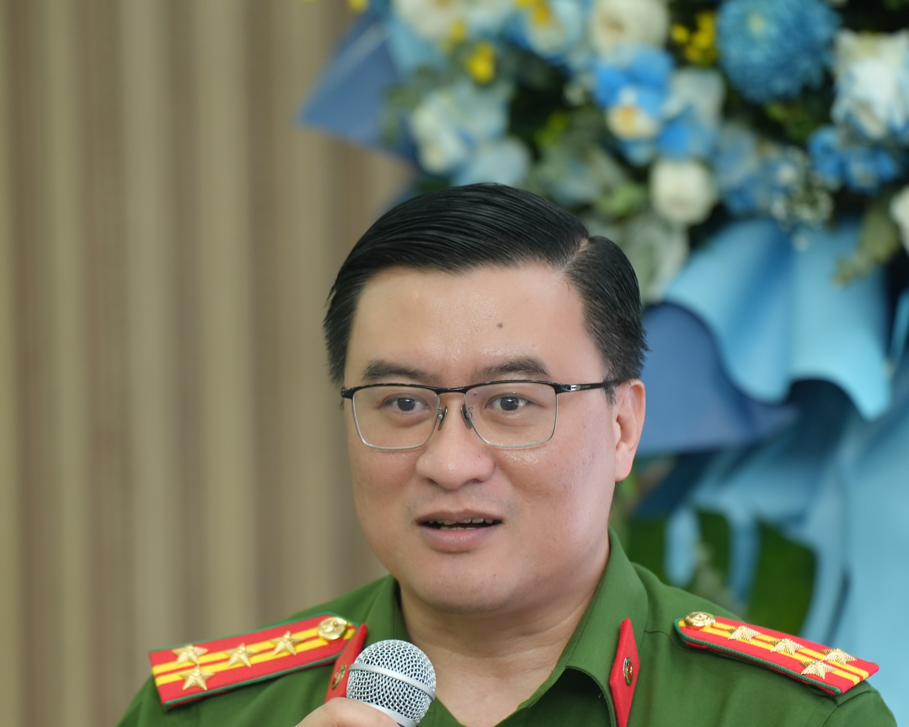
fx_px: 9361
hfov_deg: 5.6
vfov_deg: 4.4
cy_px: 594
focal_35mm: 348
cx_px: 394
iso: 500
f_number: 2.8
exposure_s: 1/100
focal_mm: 180
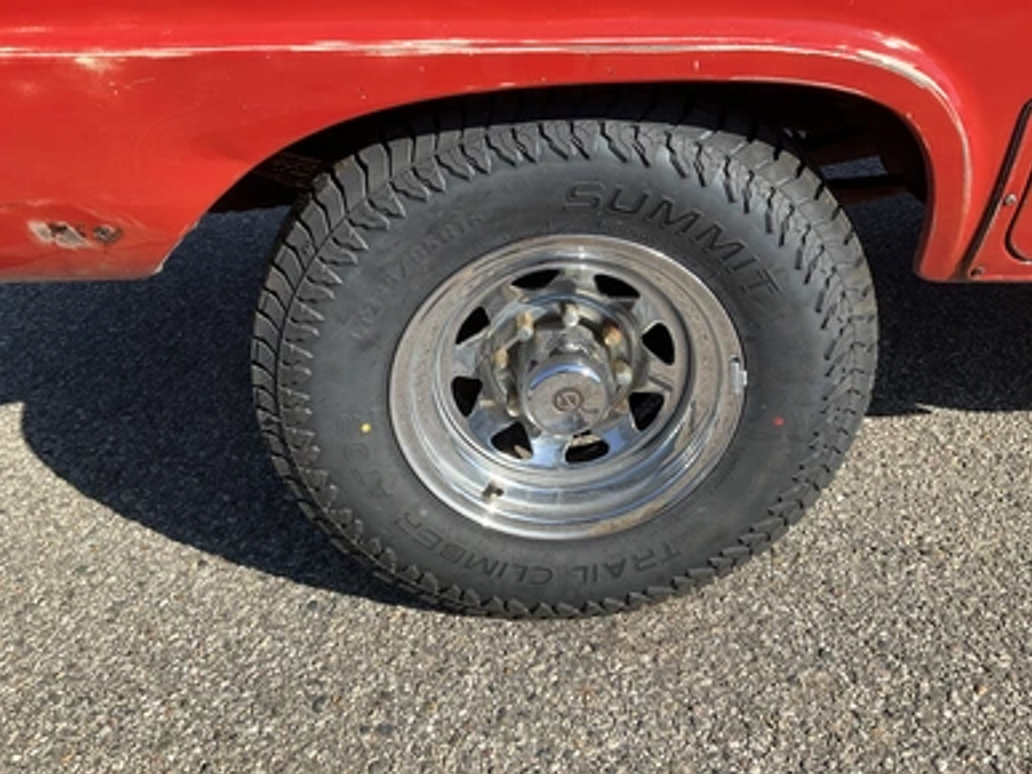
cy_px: 376
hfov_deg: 60.0
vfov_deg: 46.8
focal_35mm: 30
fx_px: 894
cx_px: 525
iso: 25
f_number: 1.8
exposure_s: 1/929
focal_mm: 3
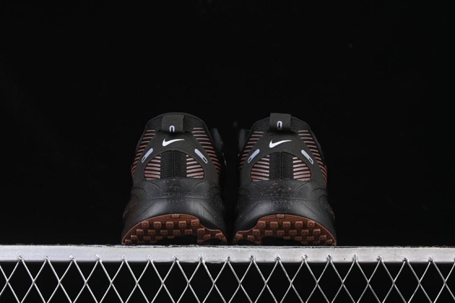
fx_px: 948
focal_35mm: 75
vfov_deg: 18.2
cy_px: 152
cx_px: 228
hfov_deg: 27.0
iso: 160
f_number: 6.3
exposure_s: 1/60
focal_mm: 50
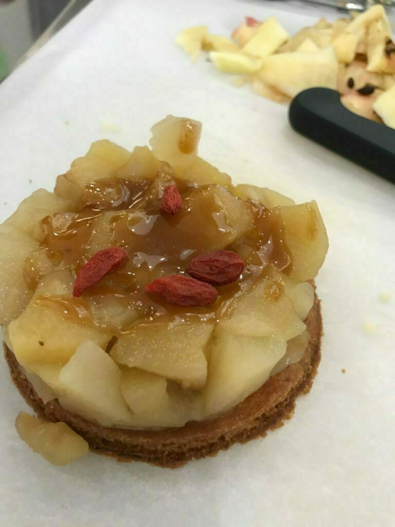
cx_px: 198
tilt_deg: -50.7
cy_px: 264
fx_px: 426
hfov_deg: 49.7
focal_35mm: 28
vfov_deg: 63.4
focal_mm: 3.99
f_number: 1.8
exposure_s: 1/33
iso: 40
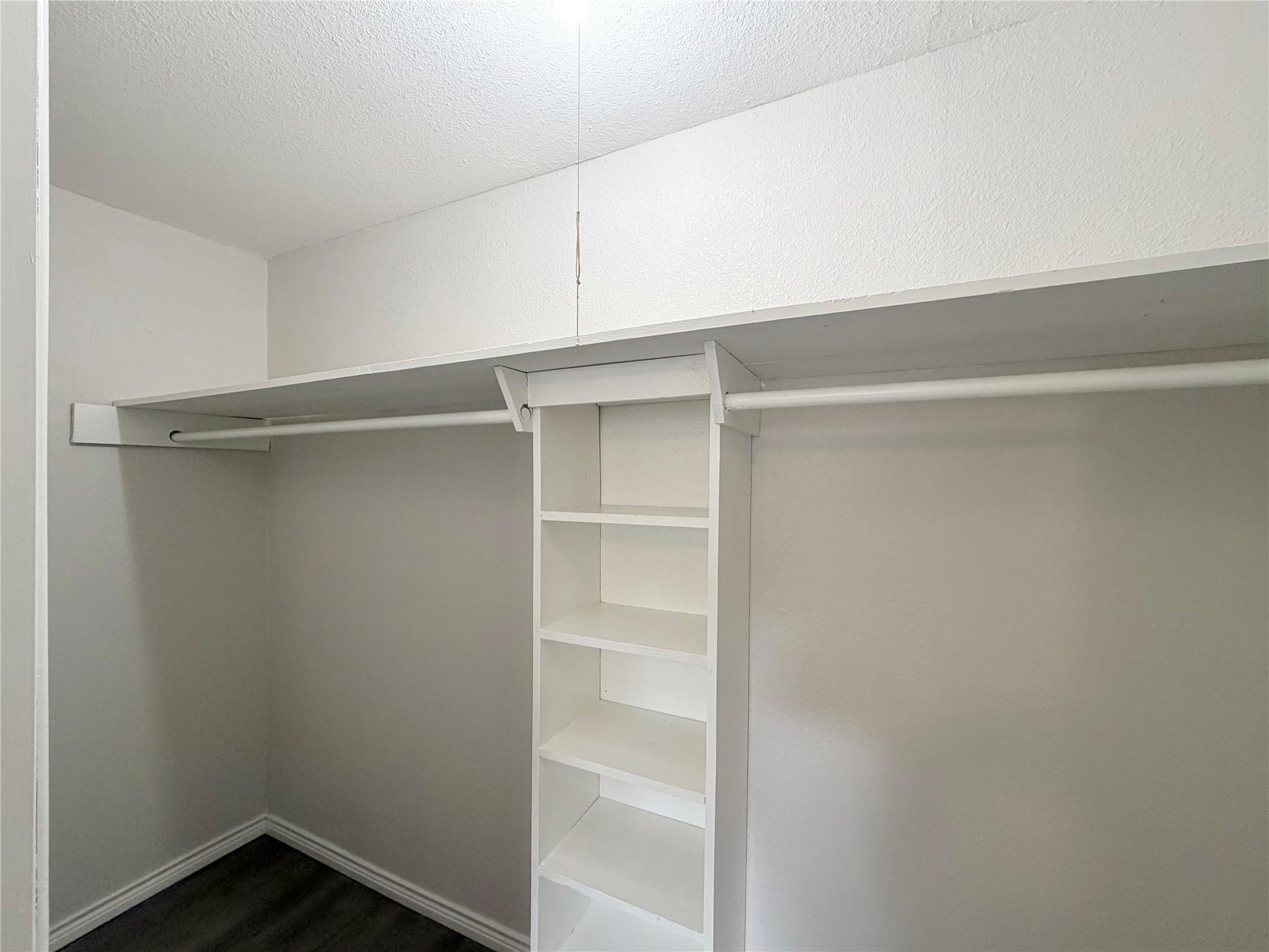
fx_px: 513
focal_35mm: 14
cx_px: 634
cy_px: 476
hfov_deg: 102.1
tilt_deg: +0.1
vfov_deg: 85.7
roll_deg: +0.2
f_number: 2.2
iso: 200
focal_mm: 2.22
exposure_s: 1/60
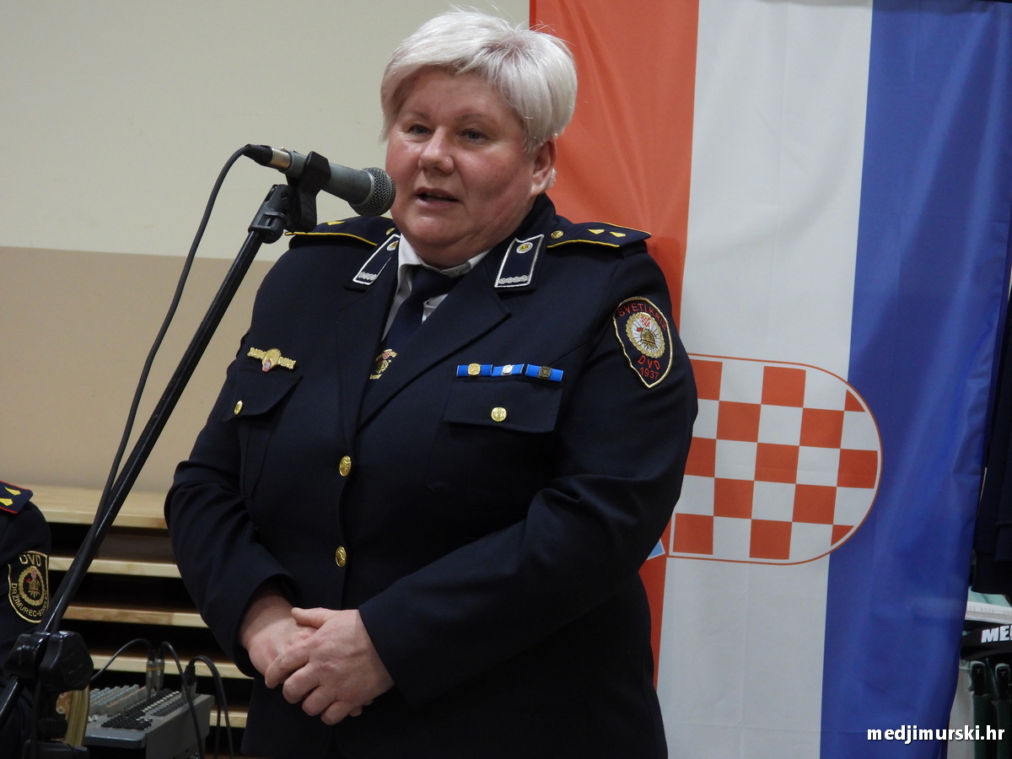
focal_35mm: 145
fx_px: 4239
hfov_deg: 13.6
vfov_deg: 10.2
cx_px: 506
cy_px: 380
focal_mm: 26.1
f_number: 4
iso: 400
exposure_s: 1/20
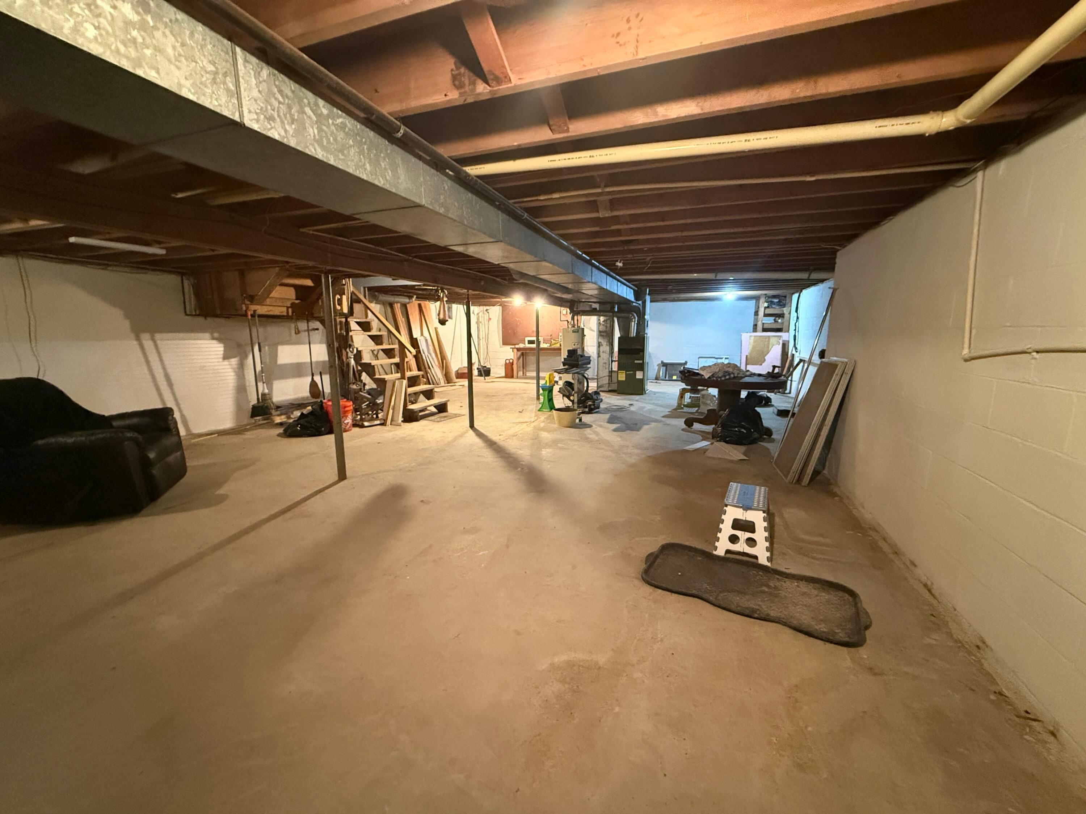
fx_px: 439
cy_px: 407
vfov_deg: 85.7
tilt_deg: -9.5
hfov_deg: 102.1
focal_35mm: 14
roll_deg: +0.1
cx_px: 543
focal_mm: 2.22
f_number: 2.2
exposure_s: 1/60
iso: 1250
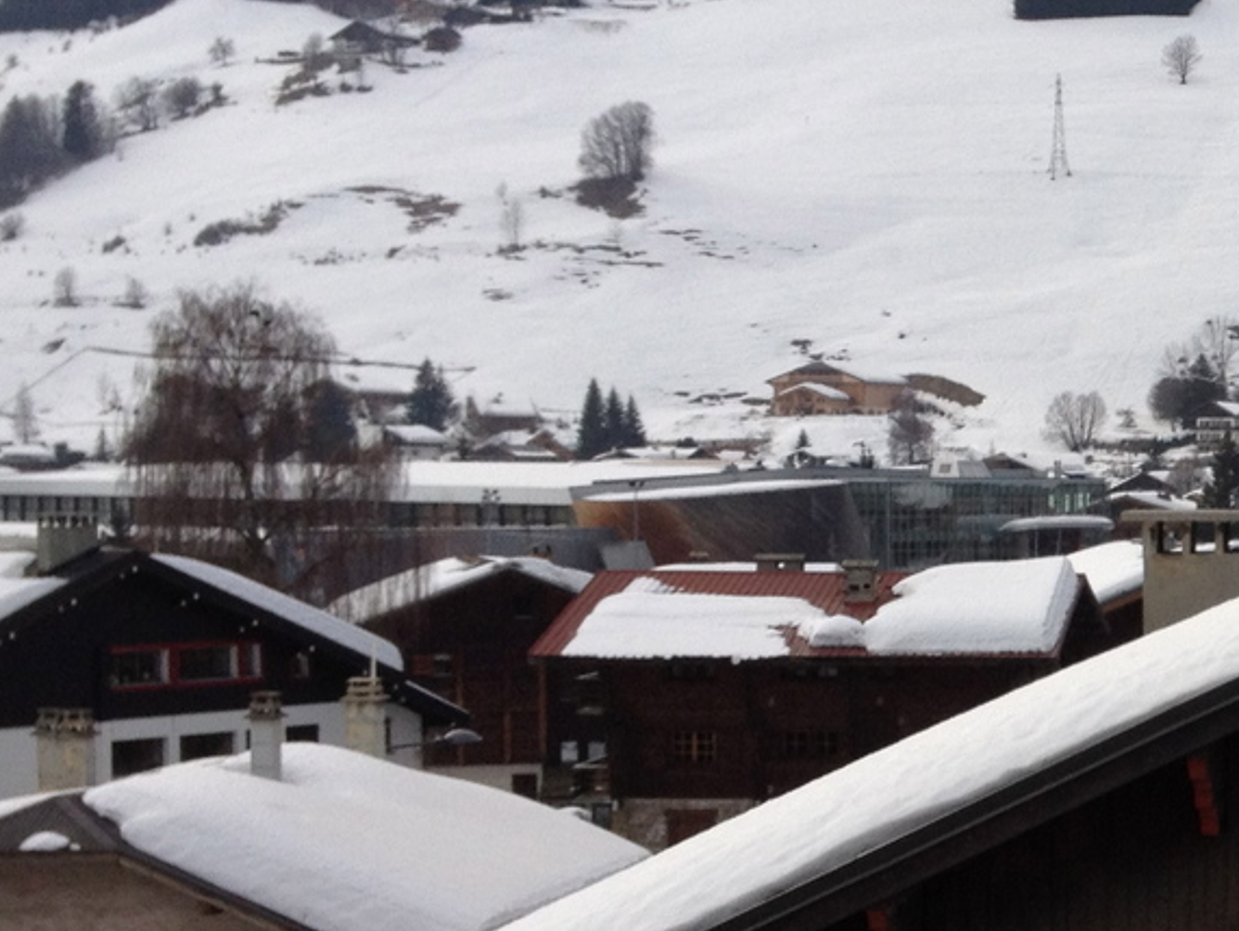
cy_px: 612
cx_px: 1532
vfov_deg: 15.1
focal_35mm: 98
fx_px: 3510
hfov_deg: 18.8
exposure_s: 1/863
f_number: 2.4
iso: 64
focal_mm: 4.28
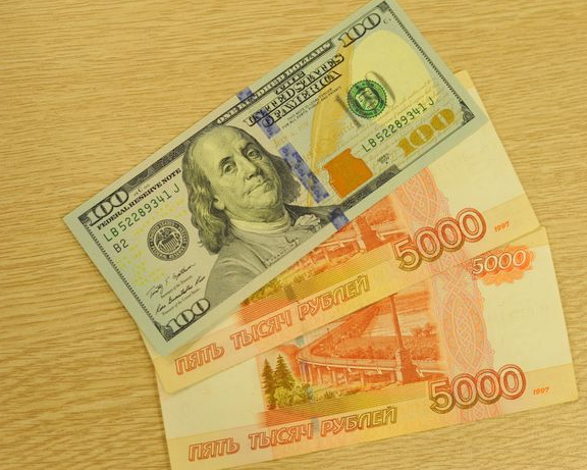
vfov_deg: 26.7
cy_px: 234
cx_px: 348
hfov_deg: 32.9
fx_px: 990
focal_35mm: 57
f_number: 5.6
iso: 2500
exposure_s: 1/160
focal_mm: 50
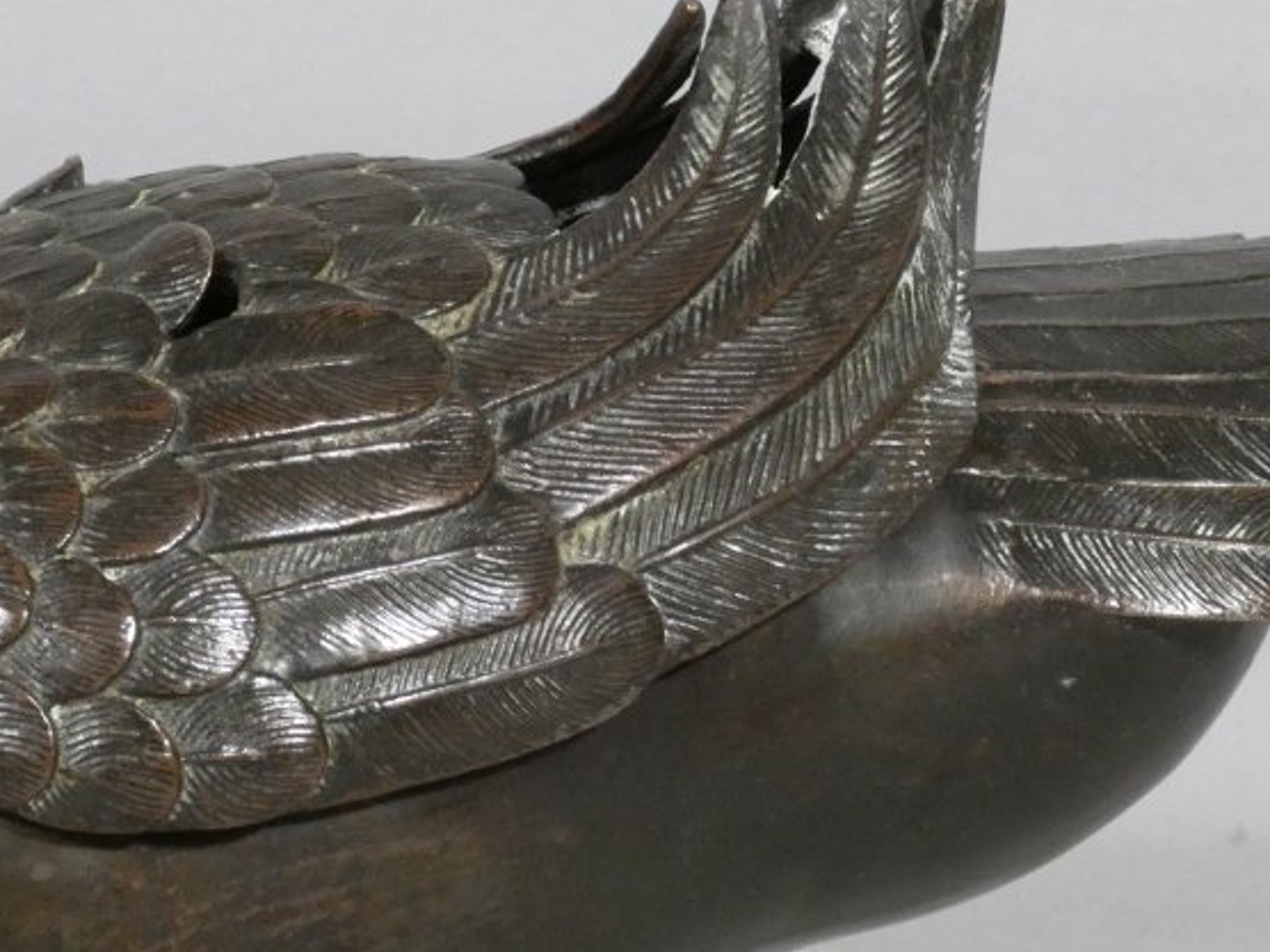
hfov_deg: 10.5
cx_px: 537
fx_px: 6897
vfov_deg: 7.9
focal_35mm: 188
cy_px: 443
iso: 1000
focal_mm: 18.3
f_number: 4.9
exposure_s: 1/125
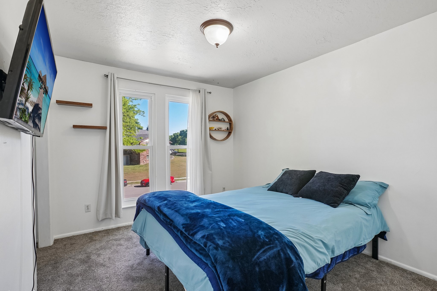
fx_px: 194
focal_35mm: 16
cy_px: 146
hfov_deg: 96.7
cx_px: 218
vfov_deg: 73.7
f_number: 8
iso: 400
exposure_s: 1/30
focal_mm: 16
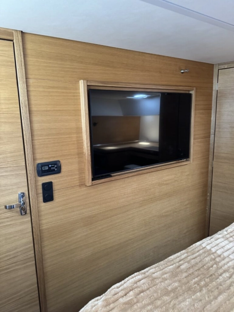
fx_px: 216
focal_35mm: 24
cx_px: 117
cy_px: 156
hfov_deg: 56.8
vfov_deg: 71.6
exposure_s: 1/60
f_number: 1.78
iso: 640
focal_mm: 6.76
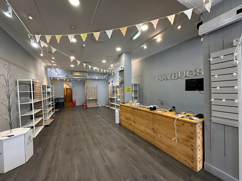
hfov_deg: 102.1
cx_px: 121
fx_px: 98
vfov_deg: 85.7
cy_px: 90
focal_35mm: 14
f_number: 2.2
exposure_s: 1/100
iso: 320
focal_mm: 2.22
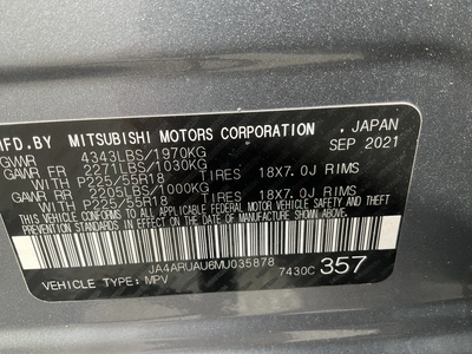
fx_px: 395
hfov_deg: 61.7
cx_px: 236
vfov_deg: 48.2
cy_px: 177
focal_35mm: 29
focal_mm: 3
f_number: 1.8
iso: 25
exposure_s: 1/344
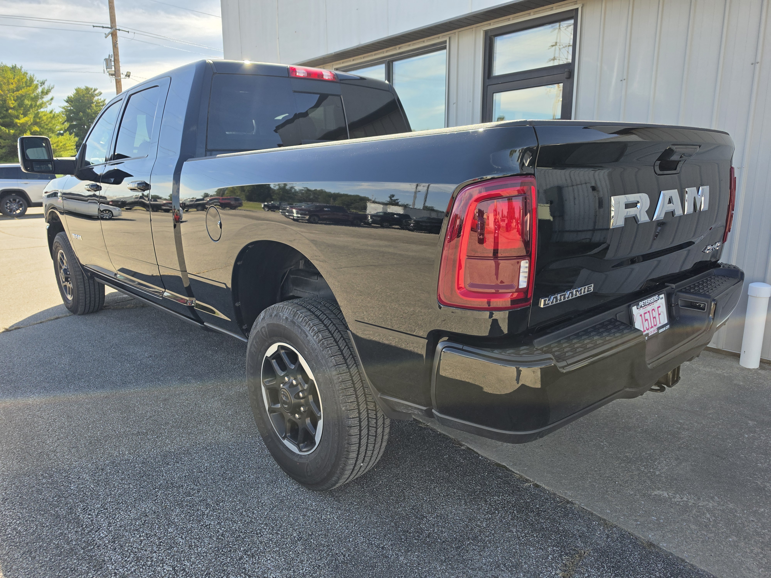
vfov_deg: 58.9
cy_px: 289
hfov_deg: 73.9
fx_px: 512
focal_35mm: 23
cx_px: 386
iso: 64
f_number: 1.4
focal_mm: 6.5
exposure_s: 1/4055
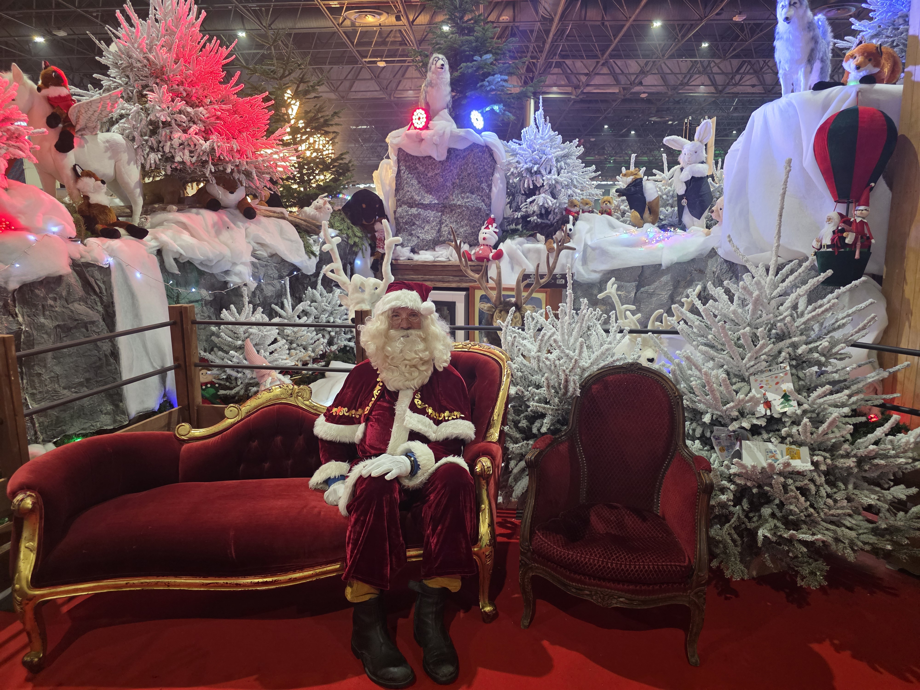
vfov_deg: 58.9
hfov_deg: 73.9
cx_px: 460
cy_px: 345
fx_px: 611
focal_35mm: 23
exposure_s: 1/100
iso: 500
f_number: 1.7
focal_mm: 6.3
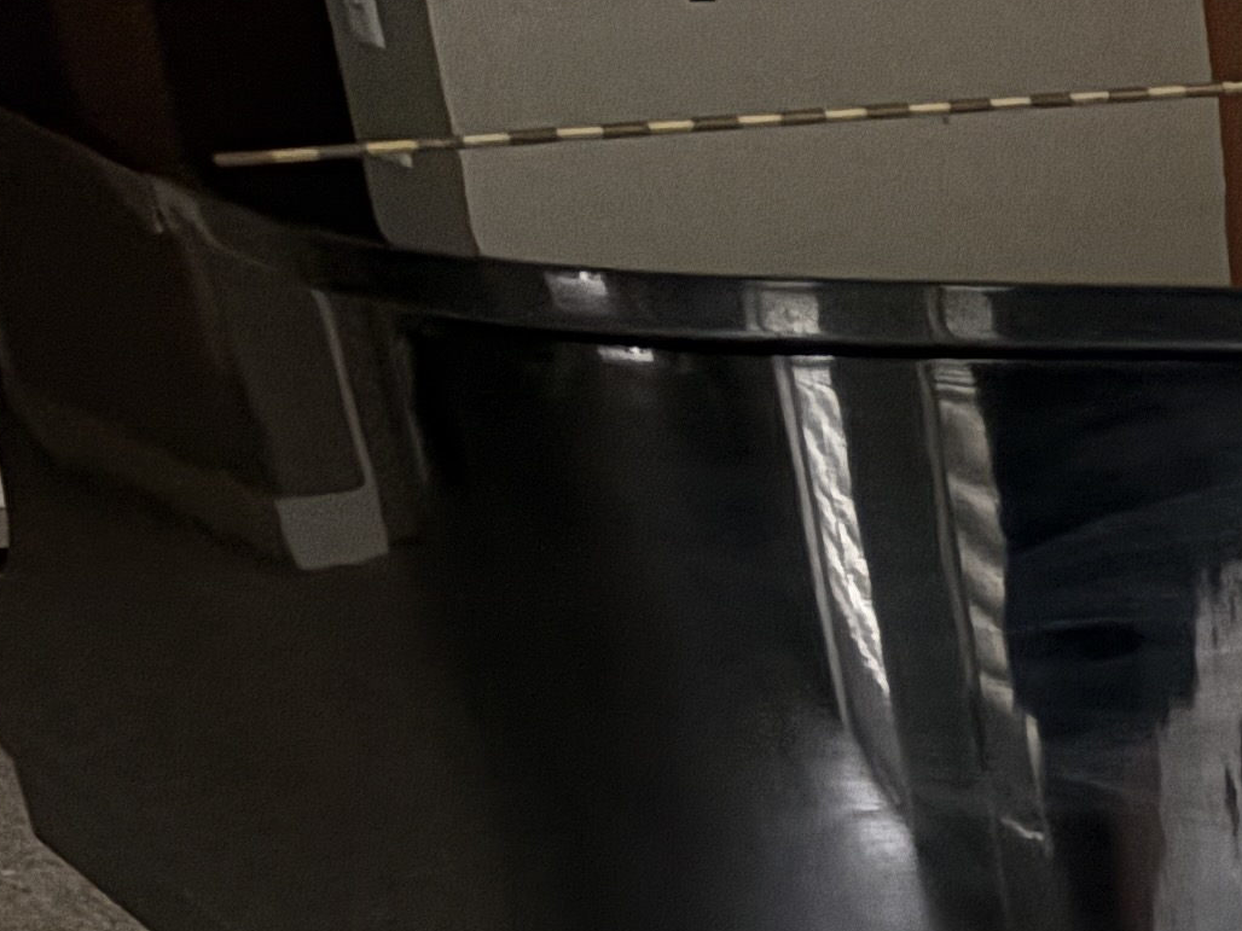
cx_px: 2282
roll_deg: -1.9
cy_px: 1809
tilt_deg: -32.6
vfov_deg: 12.8
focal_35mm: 102
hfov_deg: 16.1
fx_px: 3660
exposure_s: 1/14
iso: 640
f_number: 1.6
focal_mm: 5.96
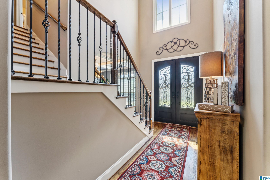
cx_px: 135
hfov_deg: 104.3
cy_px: 90
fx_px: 105
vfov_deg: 81.2
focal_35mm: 14
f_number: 13
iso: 400
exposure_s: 1/3.33
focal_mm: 14
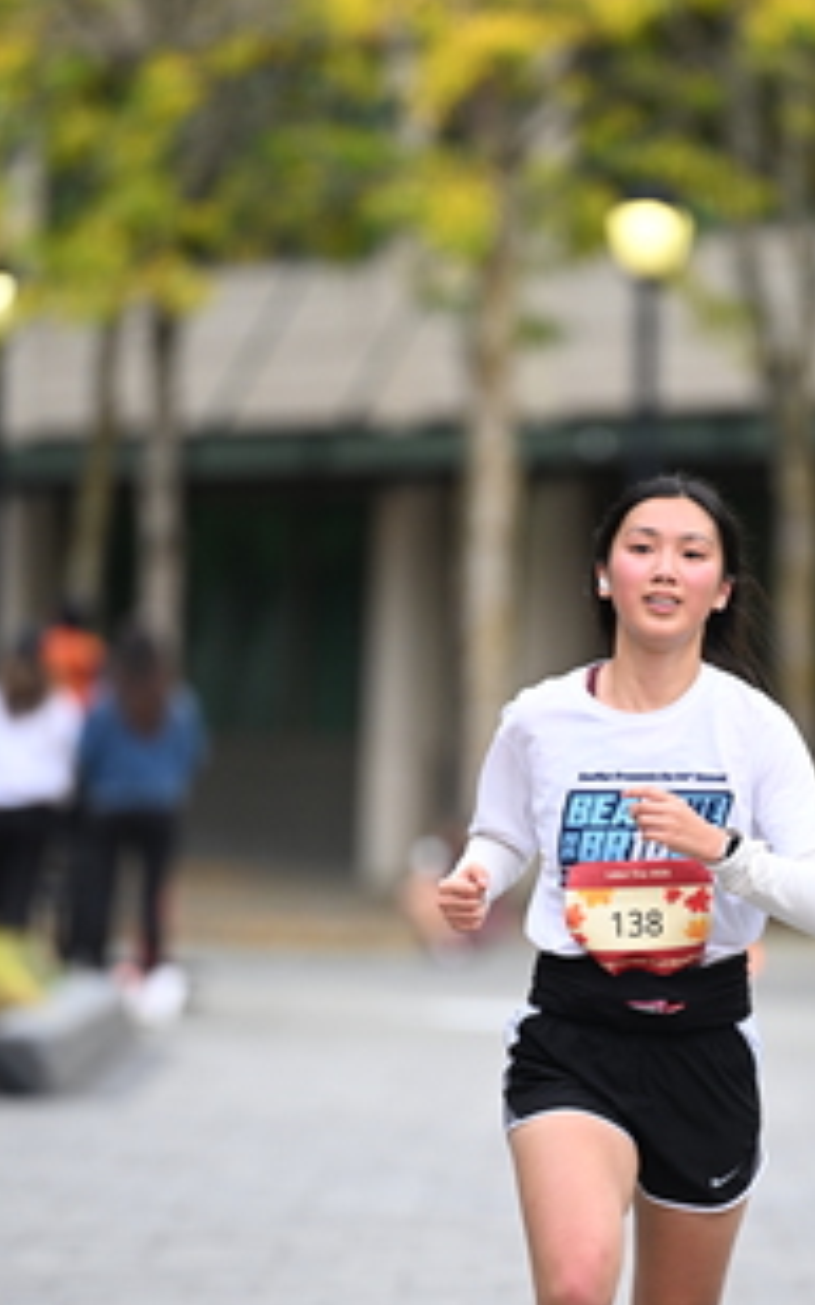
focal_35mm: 363
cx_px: 636
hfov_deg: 3.6
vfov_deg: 5.8
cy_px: 760
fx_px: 12906
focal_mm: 200
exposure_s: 1/1600
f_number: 2.8
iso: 640
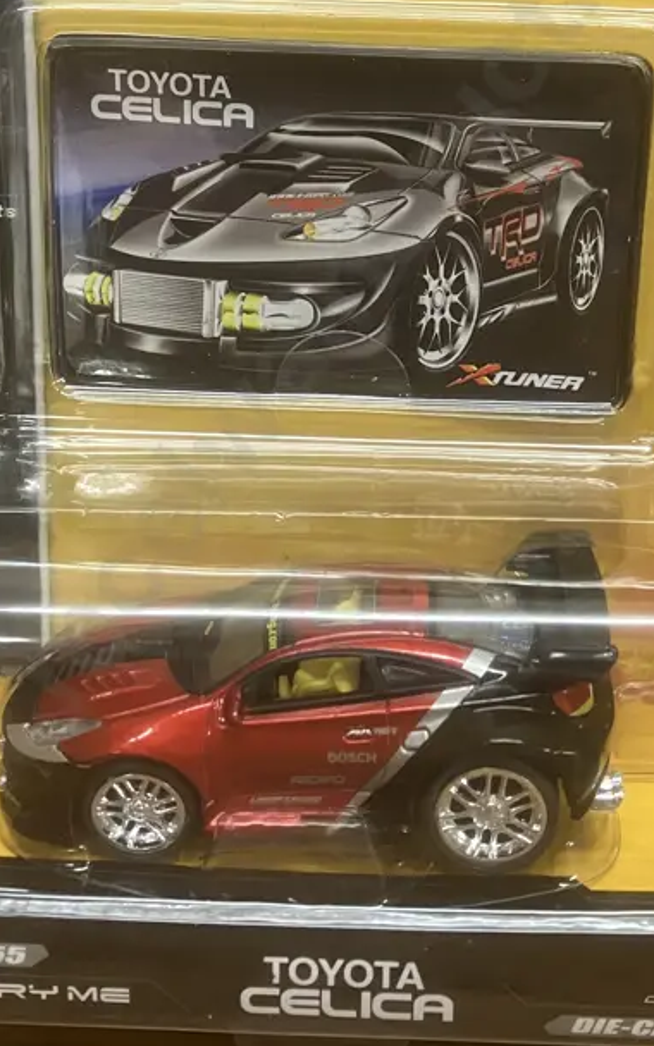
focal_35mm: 50
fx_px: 1426
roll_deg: -1.2
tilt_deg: -10.6
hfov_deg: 25.8
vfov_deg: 39.1
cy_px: 249
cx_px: 377
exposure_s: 1/50
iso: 250
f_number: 1.8
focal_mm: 3.99
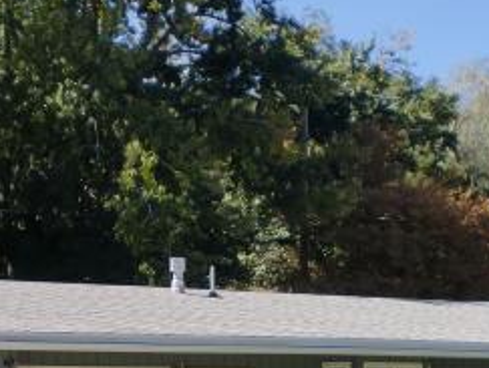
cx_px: 223
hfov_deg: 21.3
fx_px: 1302
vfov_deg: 15.8
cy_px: 372
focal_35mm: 92
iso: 64
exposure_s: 1/640
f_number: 3.1
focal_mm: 6.3
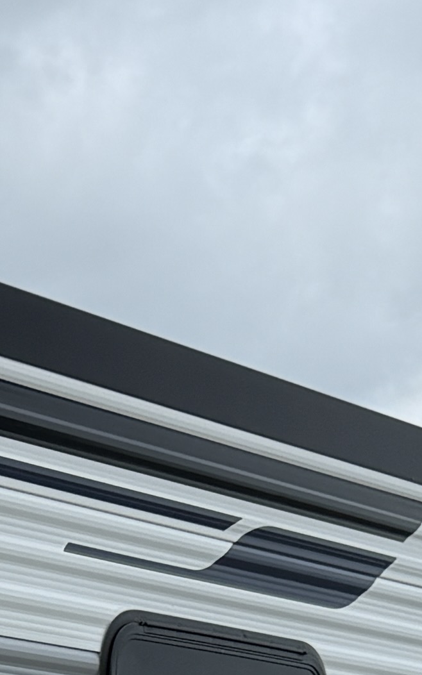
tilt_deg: -1.8
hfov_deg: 9.0
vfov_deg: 14.3
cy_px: 978
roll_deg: -1.4
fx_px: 2540
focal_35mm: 138
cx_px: -375
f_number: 1.78
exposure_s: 1/5319
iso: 80
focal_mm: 6.76
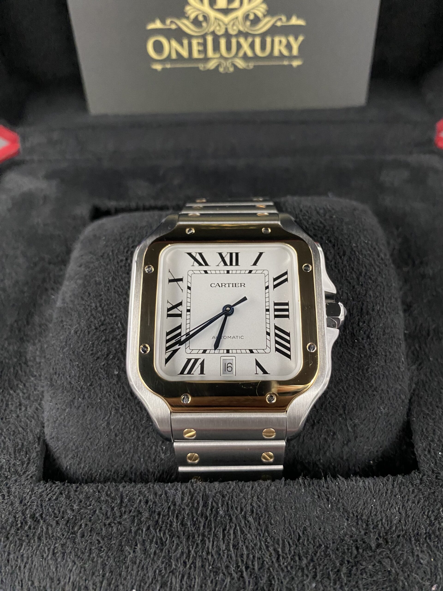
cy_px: 296
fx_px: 444
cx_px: 222
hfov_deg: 53.1
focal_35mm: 26
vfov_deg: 67.3
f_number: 1.8
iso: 200
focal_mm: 4.25
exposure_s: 1/50
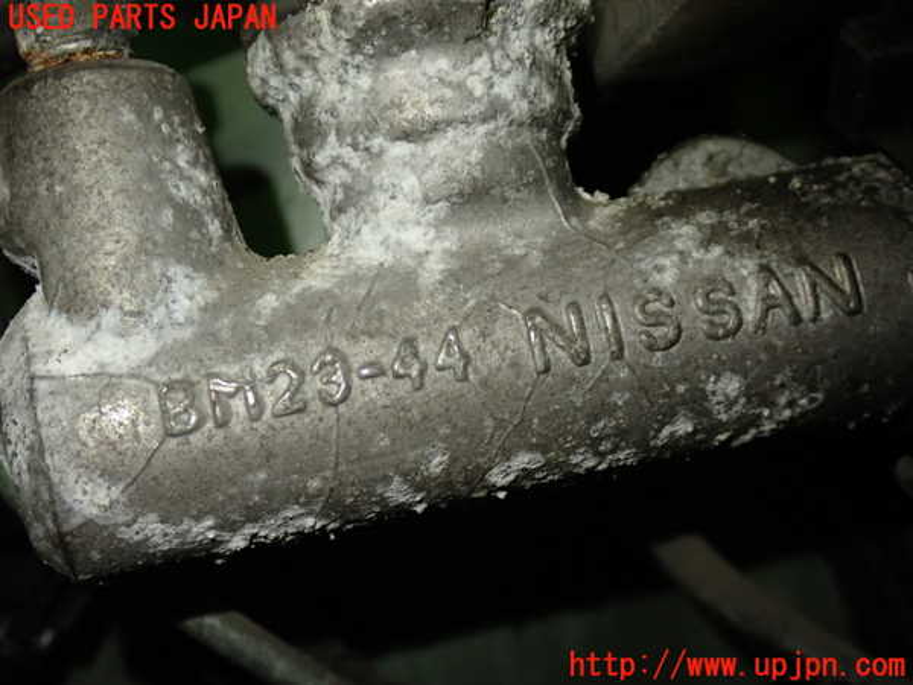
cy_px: 342
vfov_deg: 29.1
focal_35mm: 50
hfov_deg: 38.2
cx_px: 456
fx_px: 1319
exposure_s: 1/50
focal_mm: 9.01
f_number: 3.2
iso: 250
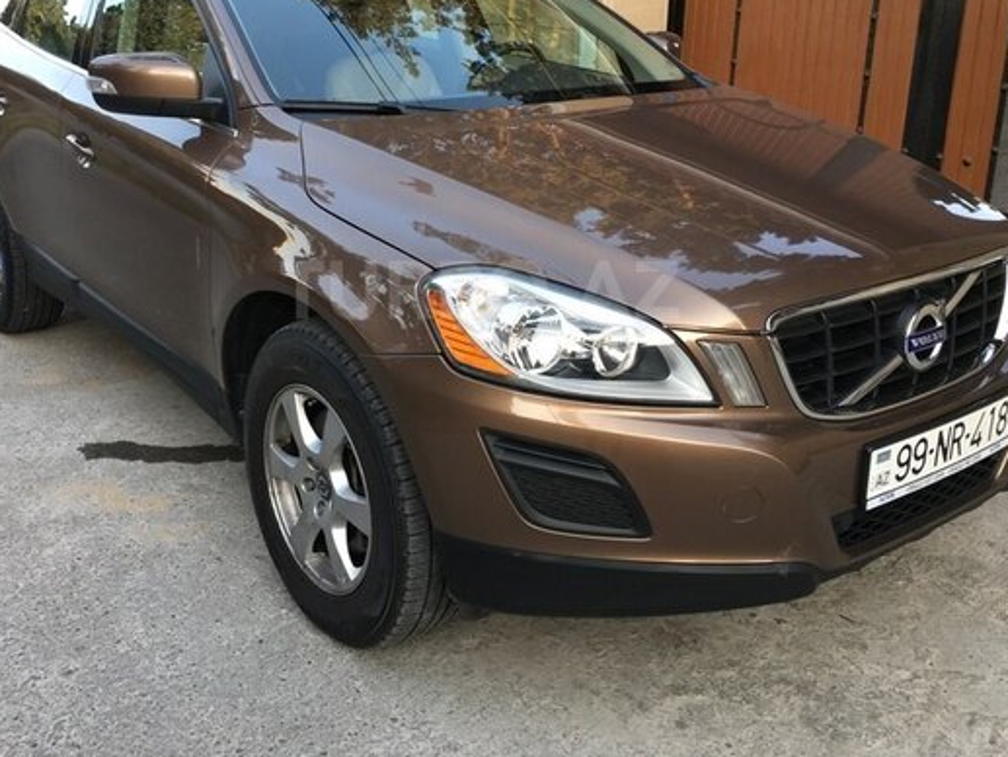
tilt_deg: -13.9
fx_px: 1078
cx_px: 480
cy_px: 290
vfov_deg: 38.5
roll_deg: -2.8
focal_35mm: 37
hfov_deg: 50.1
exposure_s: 1/100
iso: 40
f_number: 2.2
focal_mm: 4.15
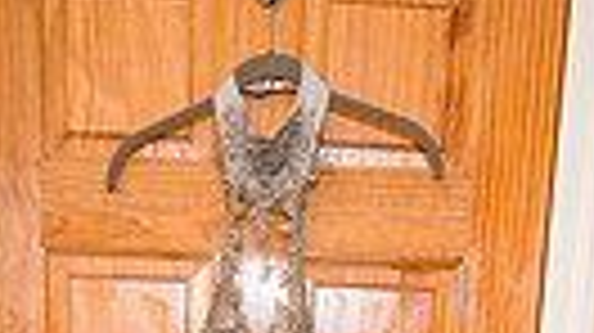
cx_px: 270
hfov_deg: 24.7
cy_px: 932
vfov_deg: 10.7
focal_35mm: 86
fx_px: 1353
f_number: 3.2
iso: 500
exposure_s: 1/320
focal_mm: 24
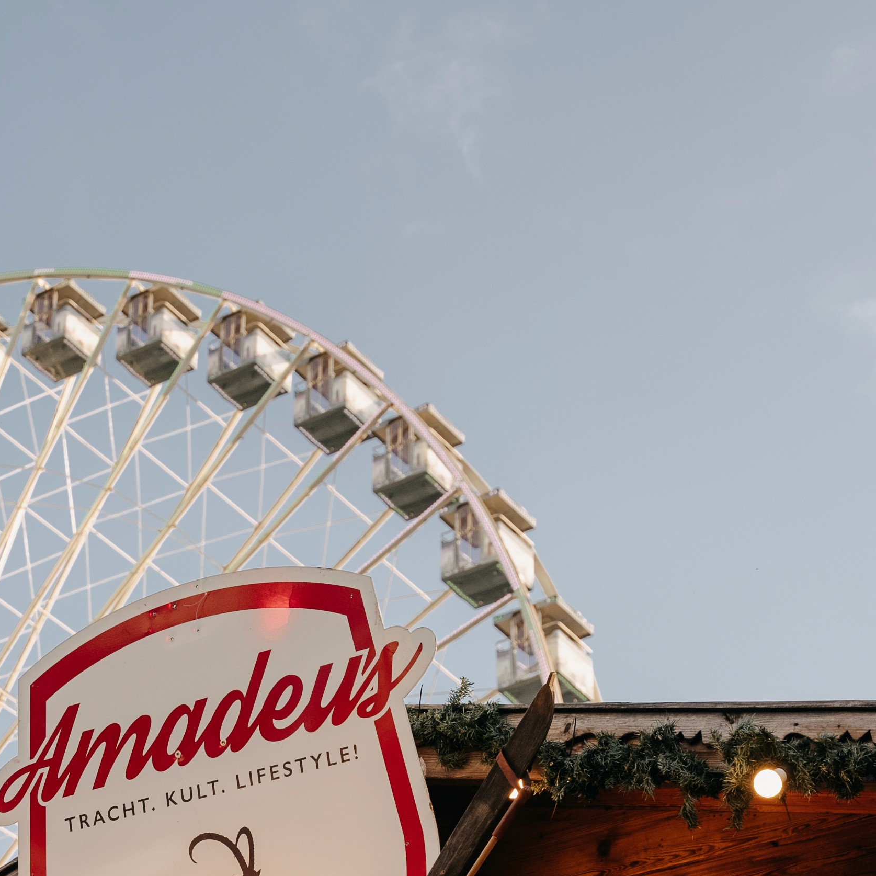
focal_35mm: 99
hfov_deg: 17.4
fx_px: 2834
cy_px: 840
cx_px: 169
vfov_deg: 17.2
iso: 640
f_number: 4.5
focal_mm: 46
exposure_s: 1/640
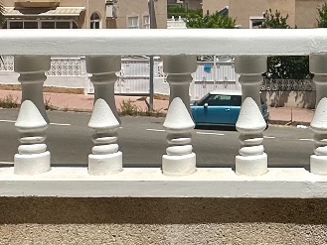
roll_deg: +0.0
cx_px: 391
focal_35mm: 68
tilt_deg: -0.8
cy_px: 5
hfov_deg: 25.6
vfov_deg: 21.0
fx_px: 643
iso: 50
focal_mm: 2.22
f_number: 2.2
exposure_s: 1/5291
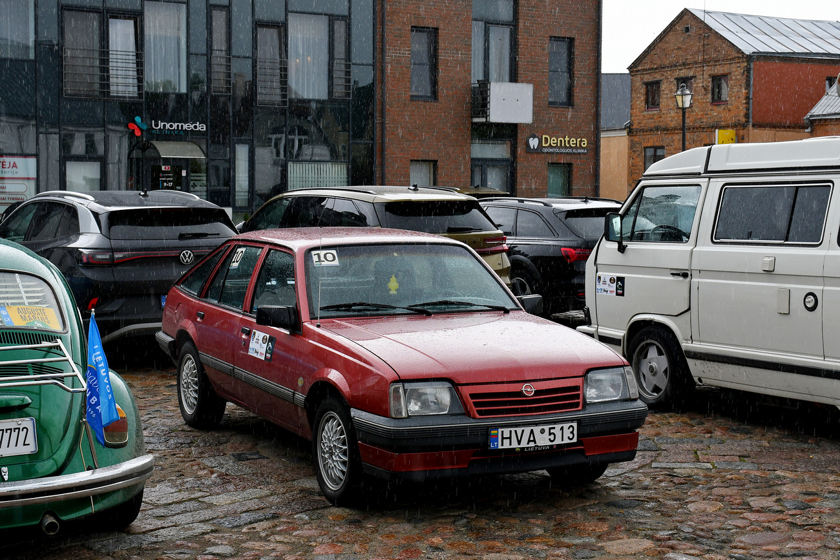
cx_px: 420
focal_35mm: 48
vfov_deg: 28.1
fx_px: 1120
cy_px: 280
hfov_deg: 41.1
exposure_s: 1/320
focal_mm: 32
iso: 200
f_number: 6.3
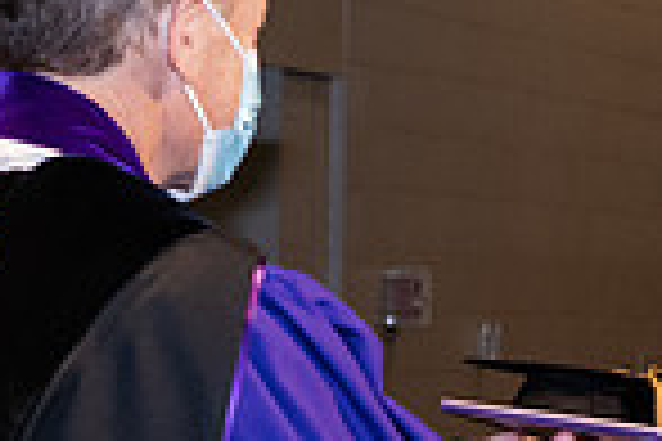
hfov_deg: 8.4
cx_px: 558
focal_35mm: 245
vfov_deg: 5.6
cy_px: 461
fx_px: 4505
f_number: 6.3
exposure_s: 1/200
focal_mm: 62
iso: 1600
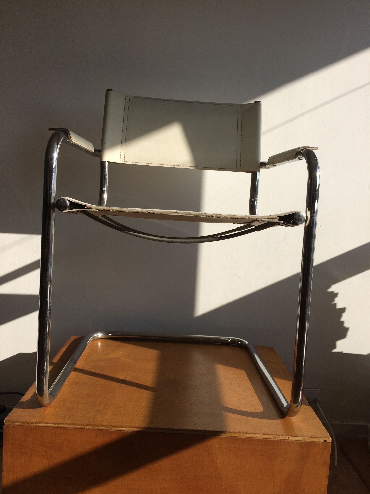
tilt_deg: -7.7
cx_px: 185
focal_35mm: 29
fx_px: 413
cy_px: 247
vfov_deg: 61.7
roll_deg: -2.3
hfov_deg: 48.2
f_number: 2.2
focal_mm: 4.15
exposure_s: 1/2415
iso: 32
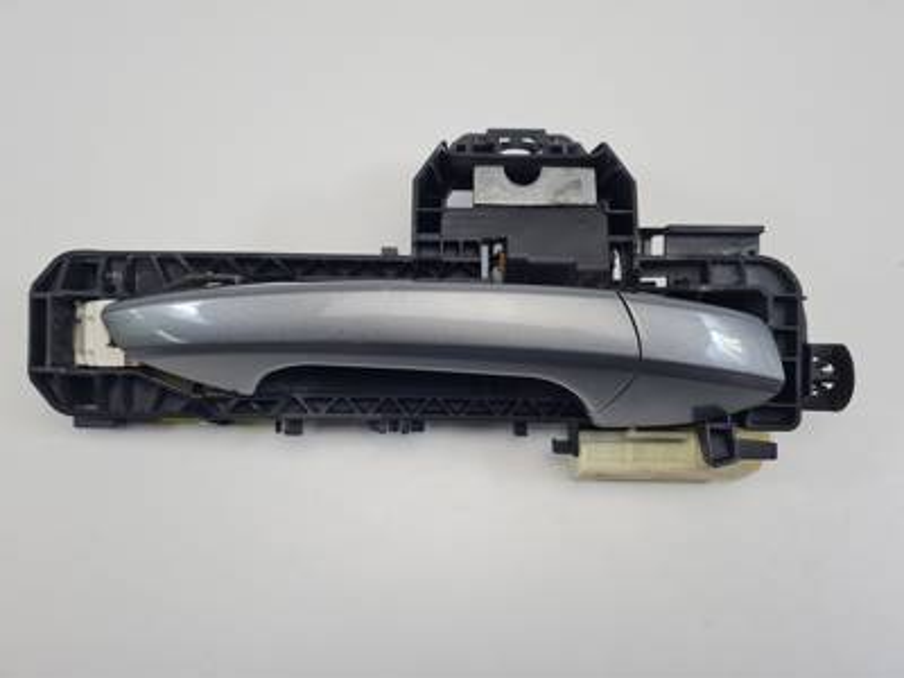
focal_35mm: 26
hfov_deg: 67.3
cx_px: 452
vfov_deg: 53.1
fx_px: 679
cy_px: 339
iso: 50
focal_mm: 5.4
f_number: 1.8
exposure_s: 1/293
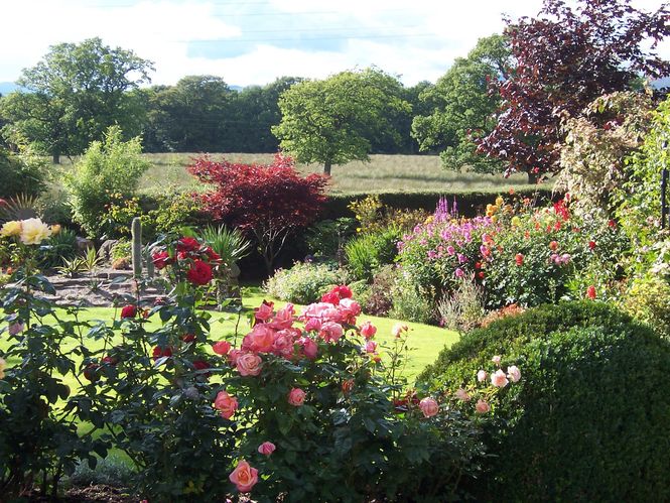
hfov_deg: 23.6
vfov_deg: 17.8
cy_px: 252
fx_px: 1607
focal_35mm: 83
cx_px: 335
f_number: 4.8
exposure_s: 1/180
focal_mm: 12.8
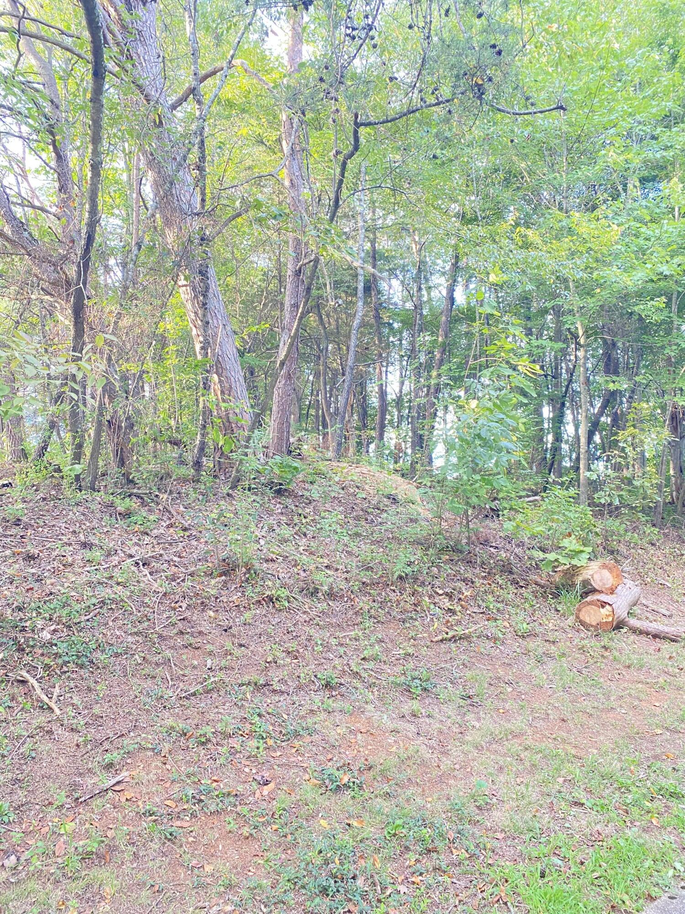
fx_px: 686
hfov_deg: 53.1
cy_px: 457
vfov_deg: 67.3
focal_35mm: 26
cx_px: 342
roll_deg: +1.9
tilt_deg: +7.5
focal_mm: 4.25
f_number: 1.8
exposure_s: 1/60
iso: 200
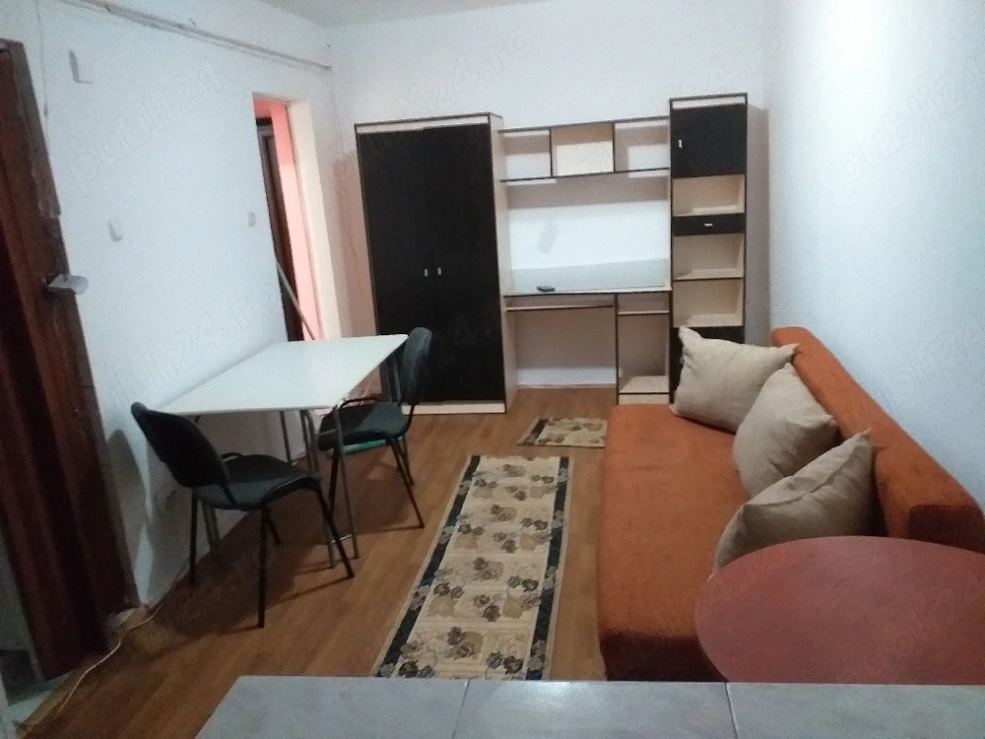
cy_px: 370
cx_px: 492
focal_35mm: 26
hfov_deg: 67.3
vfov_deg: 53.1
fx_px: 740
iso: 500
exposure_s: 1/20
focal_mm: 3.6
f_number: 1.9
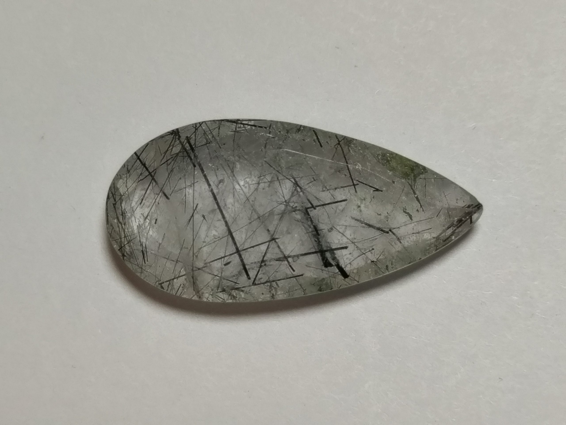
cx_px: 283
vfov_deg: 53.1
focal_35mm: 26
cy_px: 212
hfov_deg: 67.3
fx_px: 425
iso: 100
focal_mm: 4.58
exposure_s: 1/206
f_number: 1.8
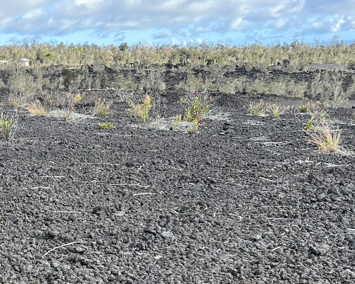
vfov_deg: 22.1
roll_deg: +5.2
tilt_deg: -20.0
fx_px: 683
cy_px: 318
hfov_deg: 26.1
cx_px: -65
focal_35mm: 65
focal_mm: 5.7
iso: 50
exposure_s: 1/753
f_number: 1.5
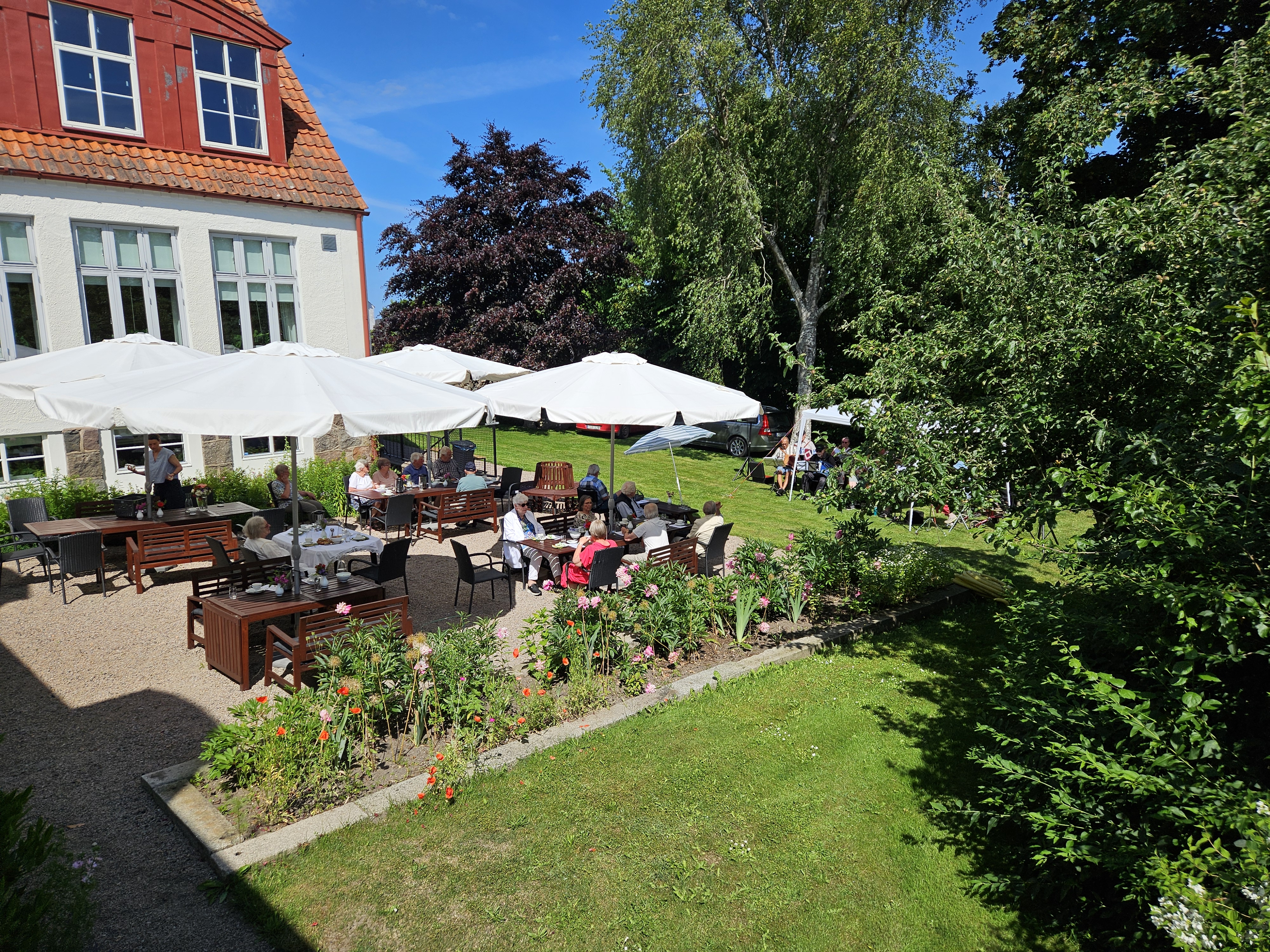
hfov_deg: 73.9
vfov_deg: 58.9
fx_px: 844
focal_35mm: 23
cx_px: 635
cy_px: 476
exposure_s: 1/2708
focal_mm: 5.4
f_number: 1.8
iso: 25
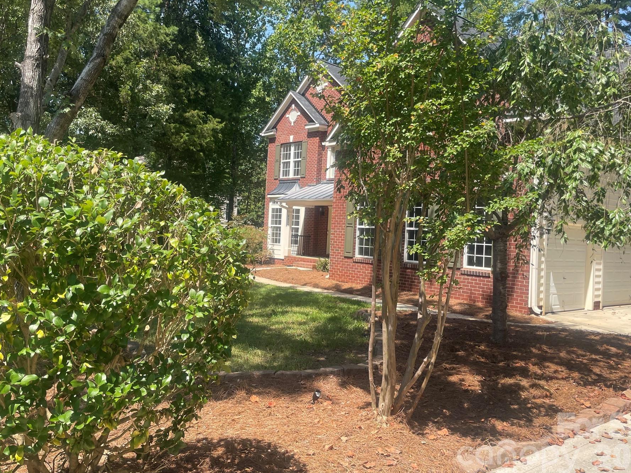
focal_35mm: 30
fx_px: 547
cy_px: 209
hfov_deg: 60.0
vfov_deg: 46.7
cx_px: 307
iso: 32
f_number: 1.6
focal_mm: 4.2
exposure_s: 1/1171
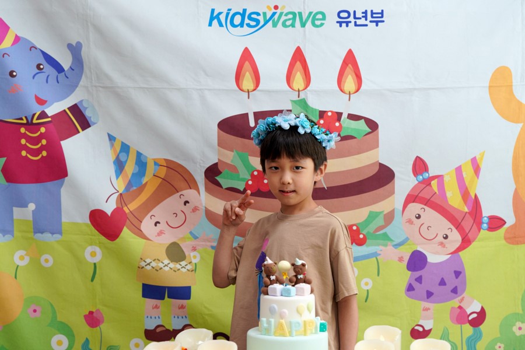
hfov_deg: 28.8
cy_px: 175
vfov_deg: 19.5
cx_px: 262
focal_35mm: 70
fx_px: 1021
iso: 500
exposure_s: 1/160
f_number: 4
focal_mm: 70
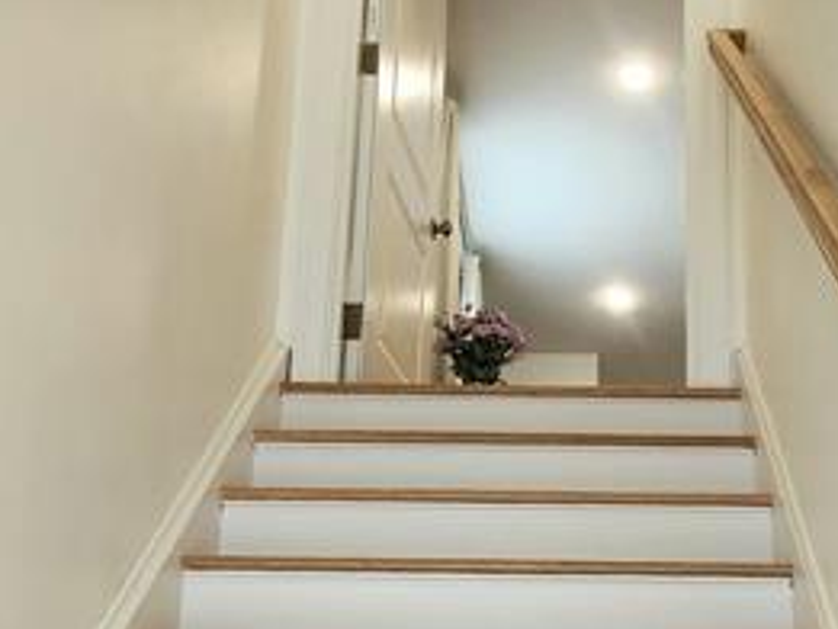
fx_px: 1235
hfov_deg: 36.7
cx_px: 613
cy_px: 454
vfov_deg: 28.3
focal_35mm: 51
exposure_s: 1/60.2
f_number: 2.2
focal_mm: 2.2
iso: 80
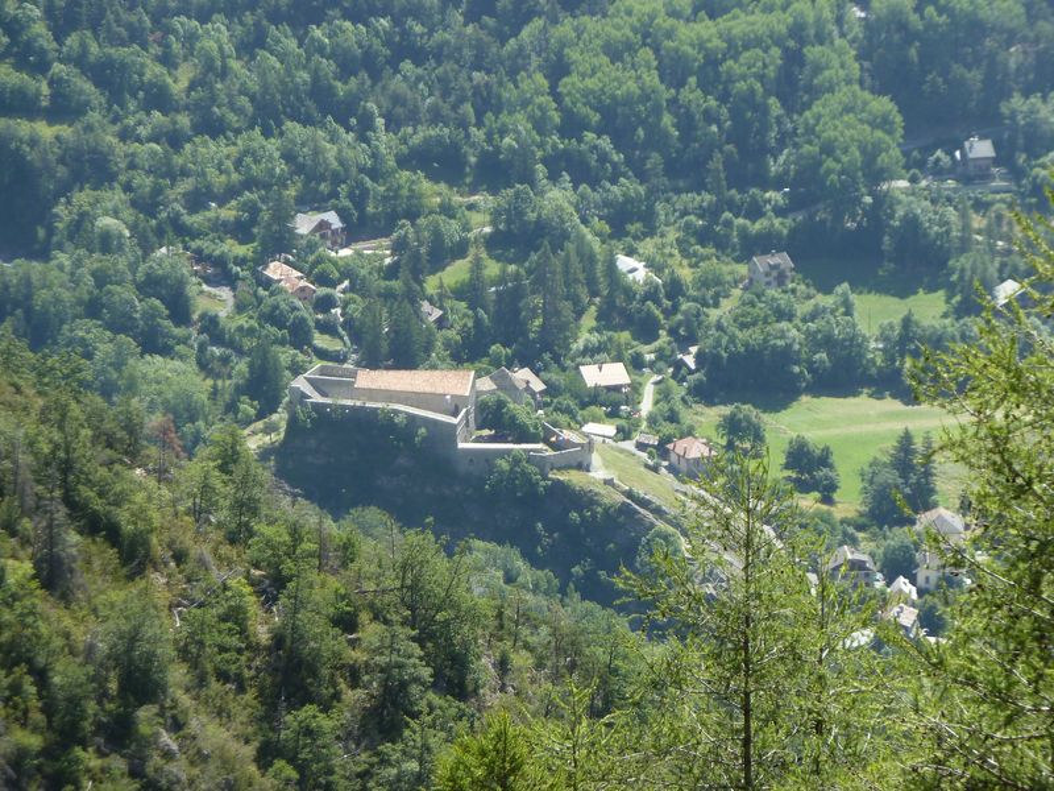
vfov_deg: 8.8
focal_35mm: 169
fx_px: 5146
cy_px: 396
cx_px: 527
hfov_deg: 11.7
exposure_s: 1/160
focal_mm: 27.8
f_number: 4.5
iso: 80
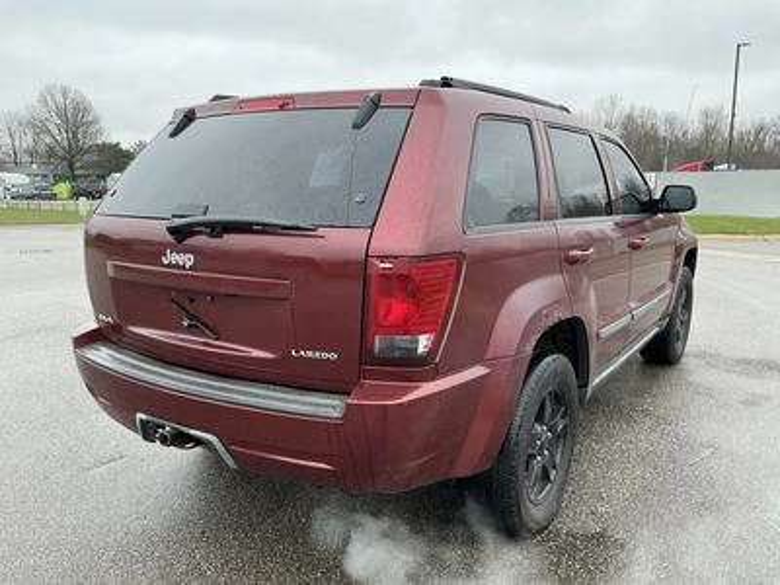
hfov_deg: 63.4
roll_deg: +1.1
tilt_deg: -7.8
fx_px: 631
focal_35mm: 28
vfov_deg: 49.7
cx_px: 390
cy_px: 292
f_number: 1.8
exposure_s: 1/98
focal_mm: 3
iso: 64
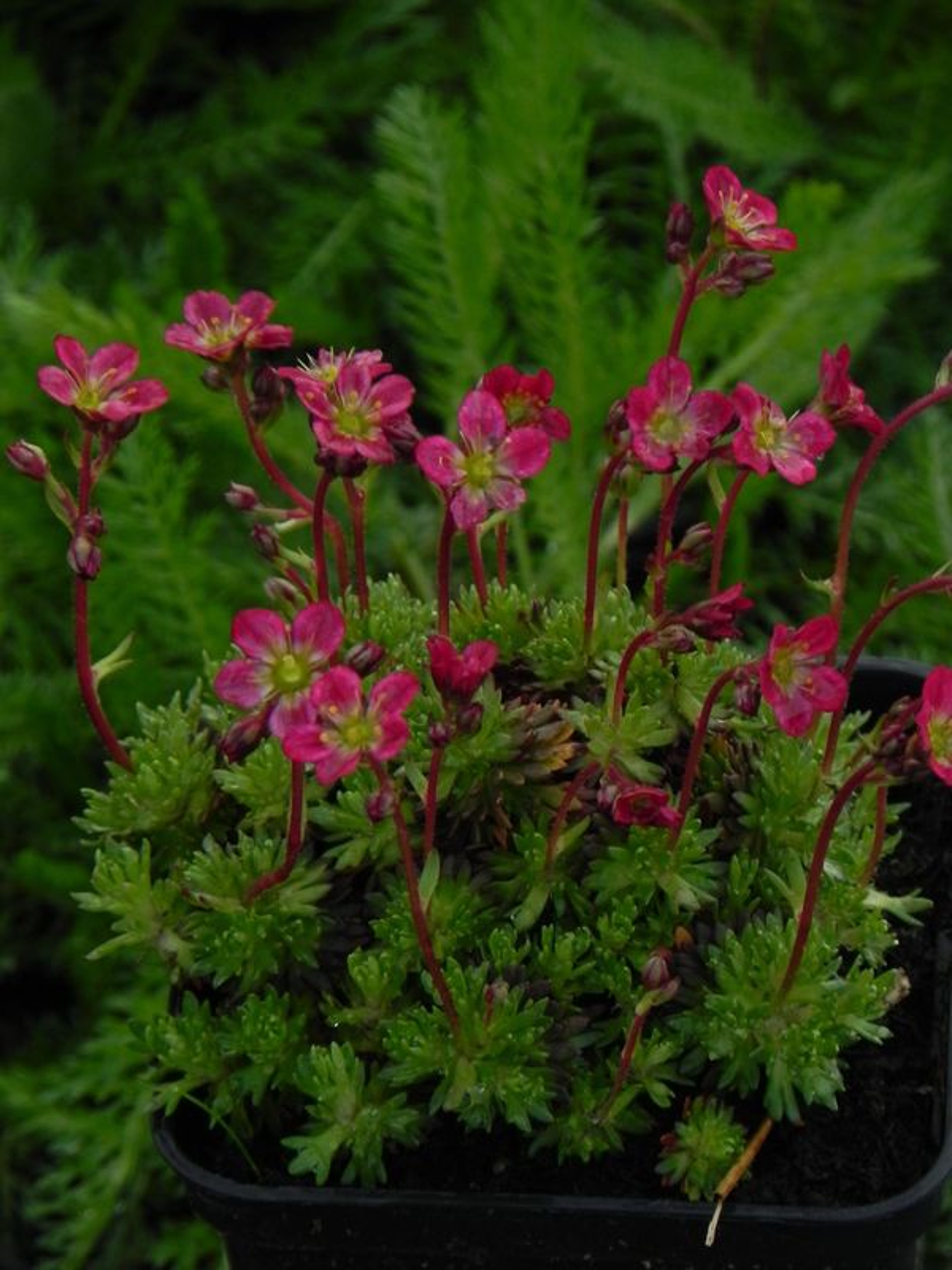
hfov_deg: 4.4
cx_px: 476
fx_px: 12357
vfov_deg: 5.9
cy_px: 635
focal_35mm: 337
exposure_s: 1/80
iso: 160
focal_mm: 59.9
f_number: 5
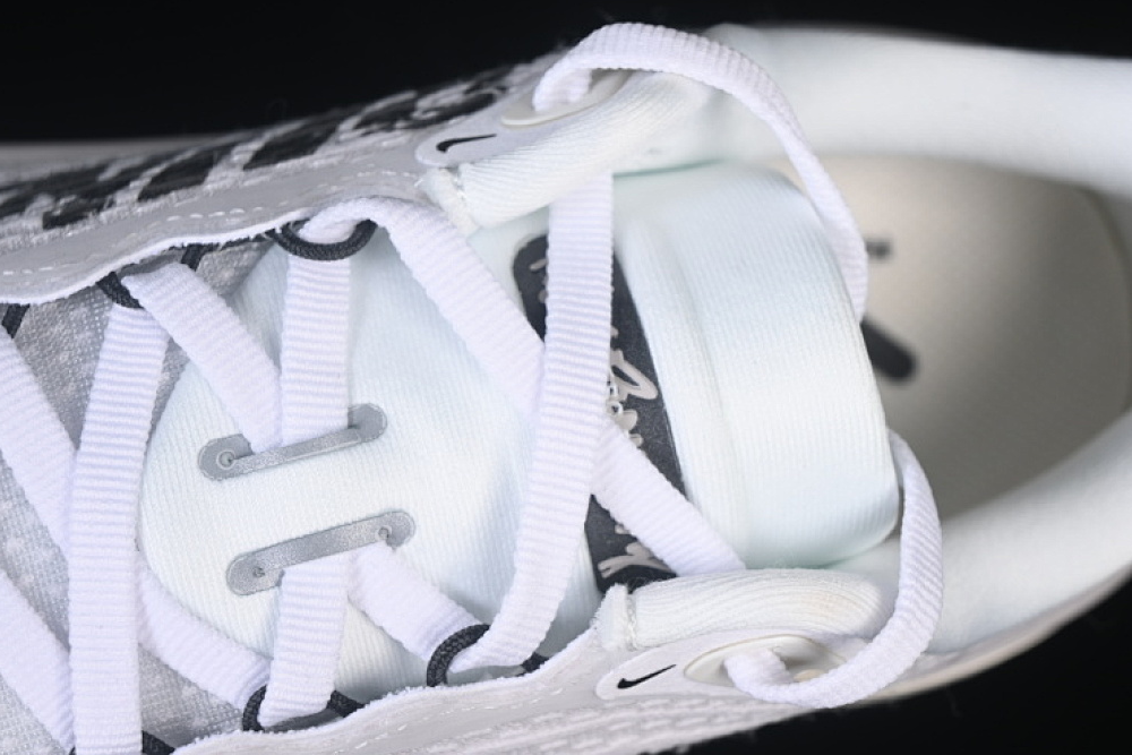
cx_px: 580
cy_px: 384
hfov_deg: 25.1
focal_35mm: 81
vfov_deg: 16.9
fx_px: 2547
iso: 160
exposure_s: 1/80
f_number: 7.1
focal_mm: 50
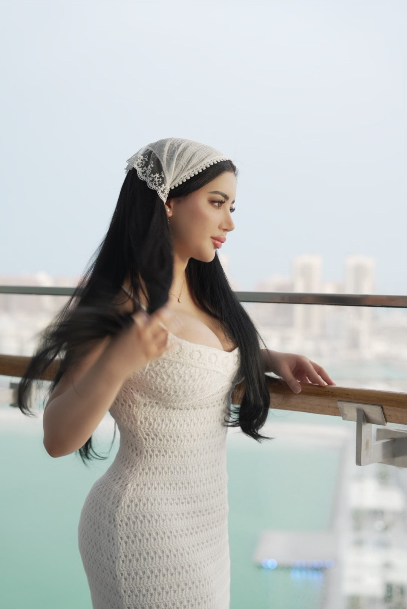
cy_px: 304
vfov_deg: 35.0
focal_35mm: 57
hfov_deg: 23.8
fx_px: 965
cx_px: 204
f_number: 2.8
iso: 125
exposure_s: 1/50
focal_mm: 57
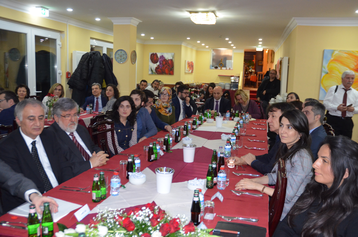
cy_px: 118
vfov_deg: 39.8
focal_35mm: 33
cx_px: 179
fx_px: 327
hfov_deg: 57.3
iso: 1800
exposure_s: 1/60
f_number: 3.5
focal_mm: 22
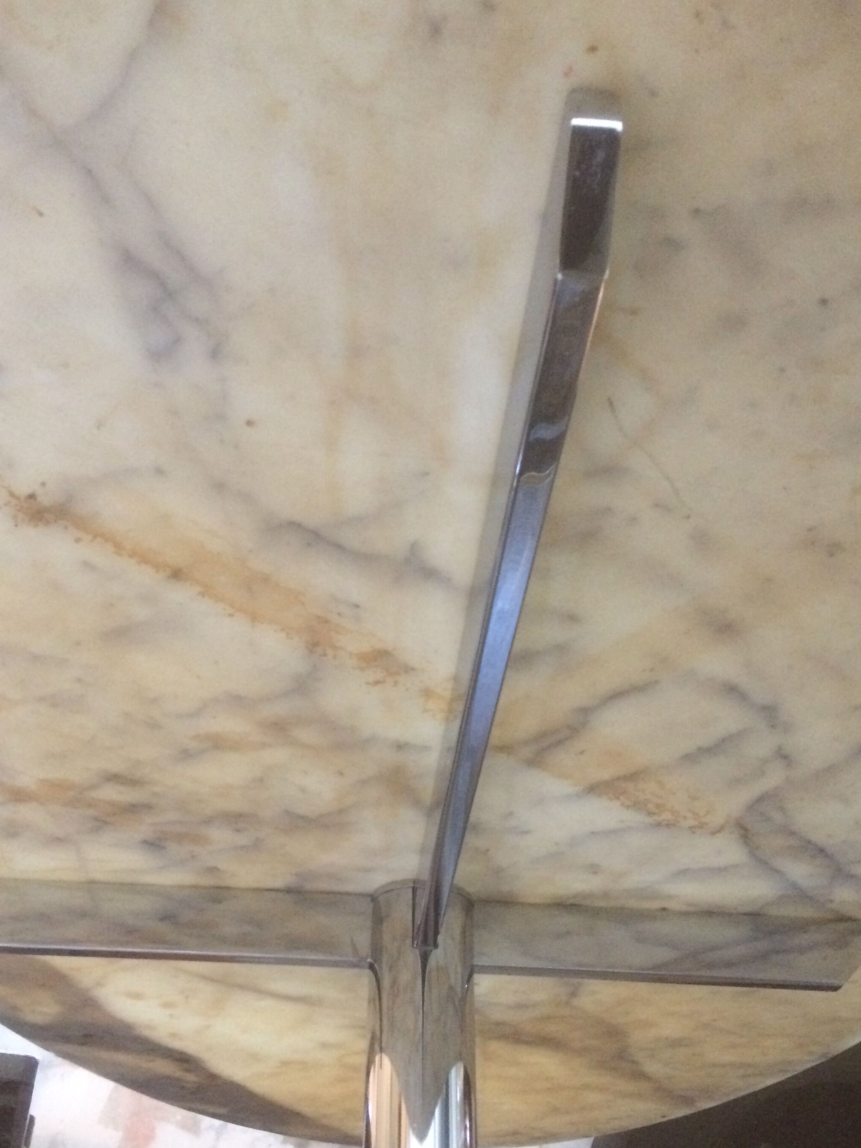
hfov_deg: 40.7
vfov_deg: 52.6
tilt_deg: +37.2
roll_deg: -2.5
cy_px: 626
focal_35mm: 35
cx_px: 403
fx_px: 1161
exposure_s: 1/17
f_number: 2.2
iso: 400
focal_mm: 4.15
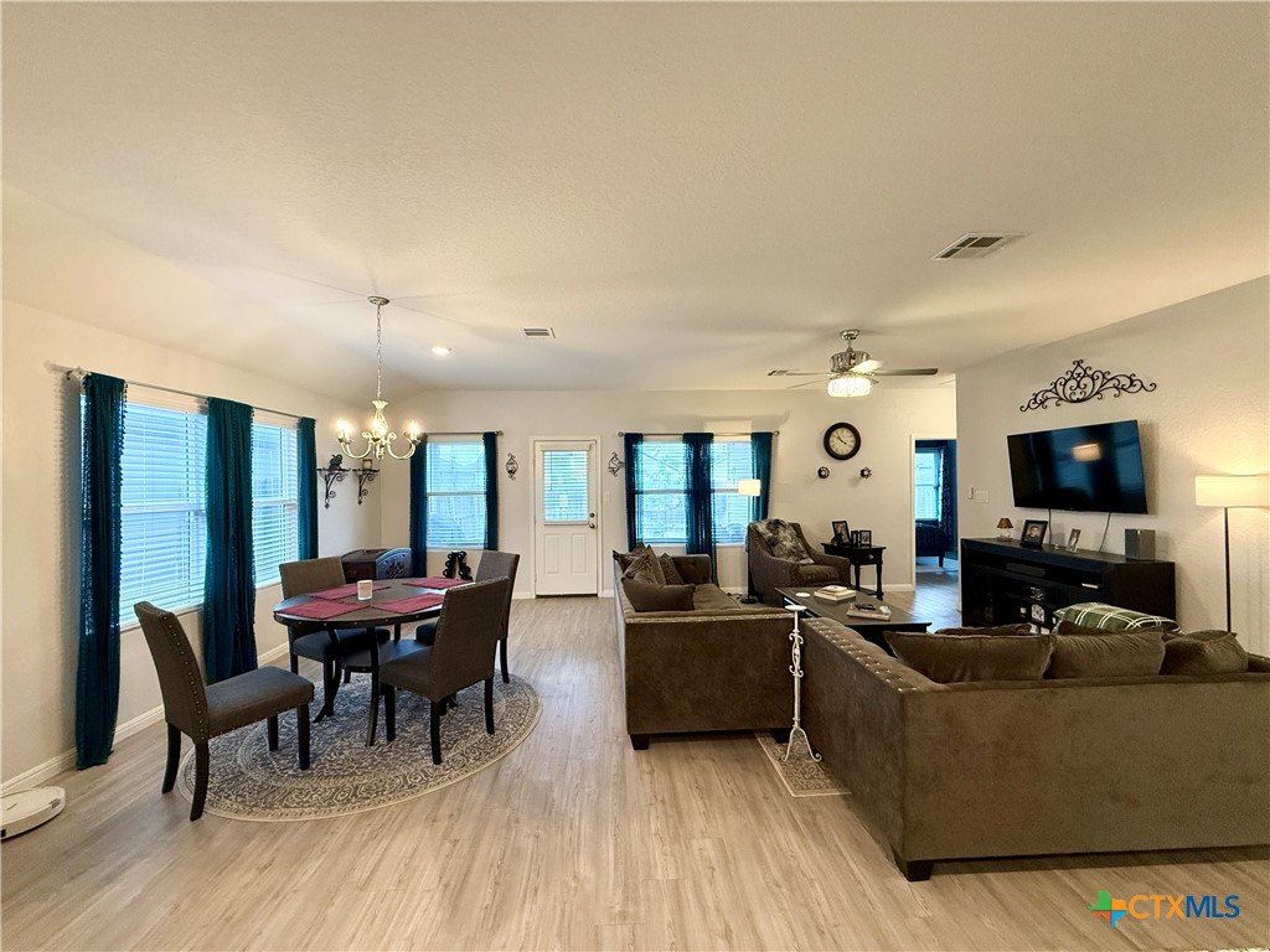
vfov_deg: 85.7
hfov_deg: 102.1
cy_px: 476
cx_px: 635
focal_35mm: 14
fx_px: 514
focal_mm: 2.22
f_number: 2.2
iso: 320
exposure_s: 1/120
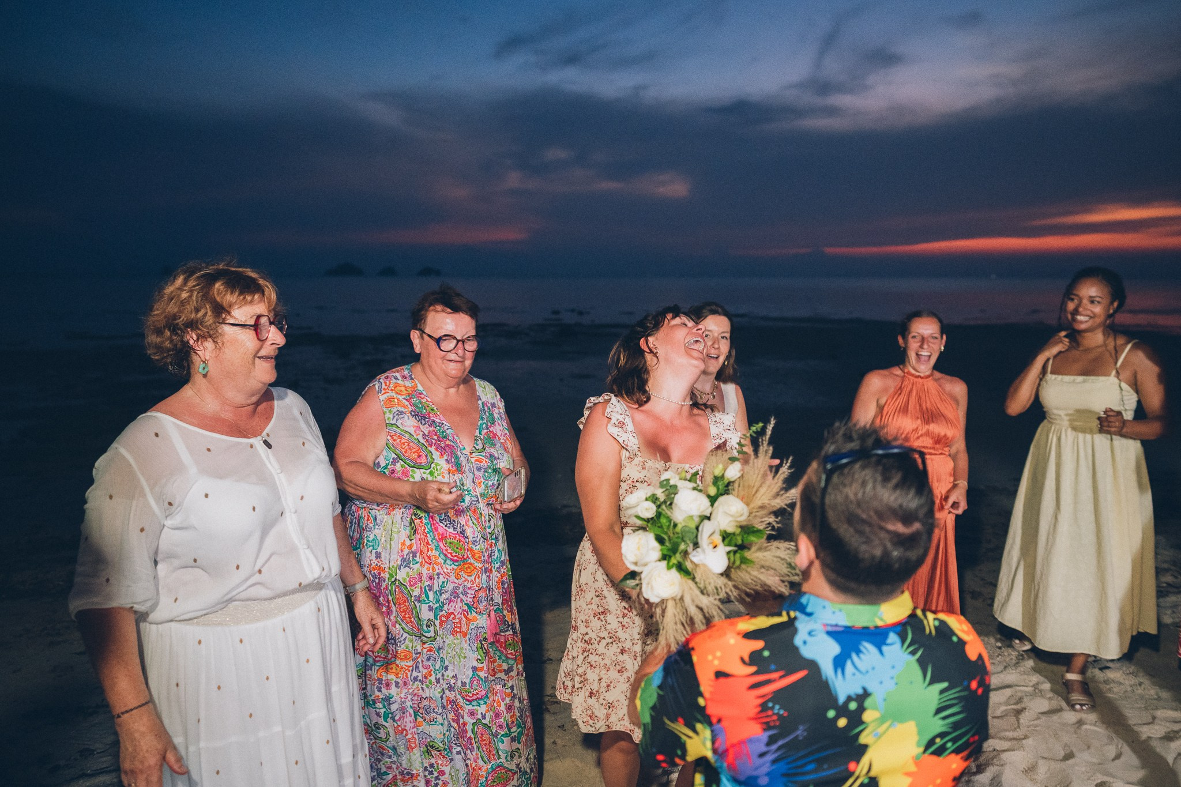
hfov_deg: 72.2
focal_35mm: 25
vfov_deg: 51.8
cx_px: 597
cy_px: 389
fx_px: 810
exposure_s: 1/250
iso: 4000
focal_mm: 24
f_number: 2.5
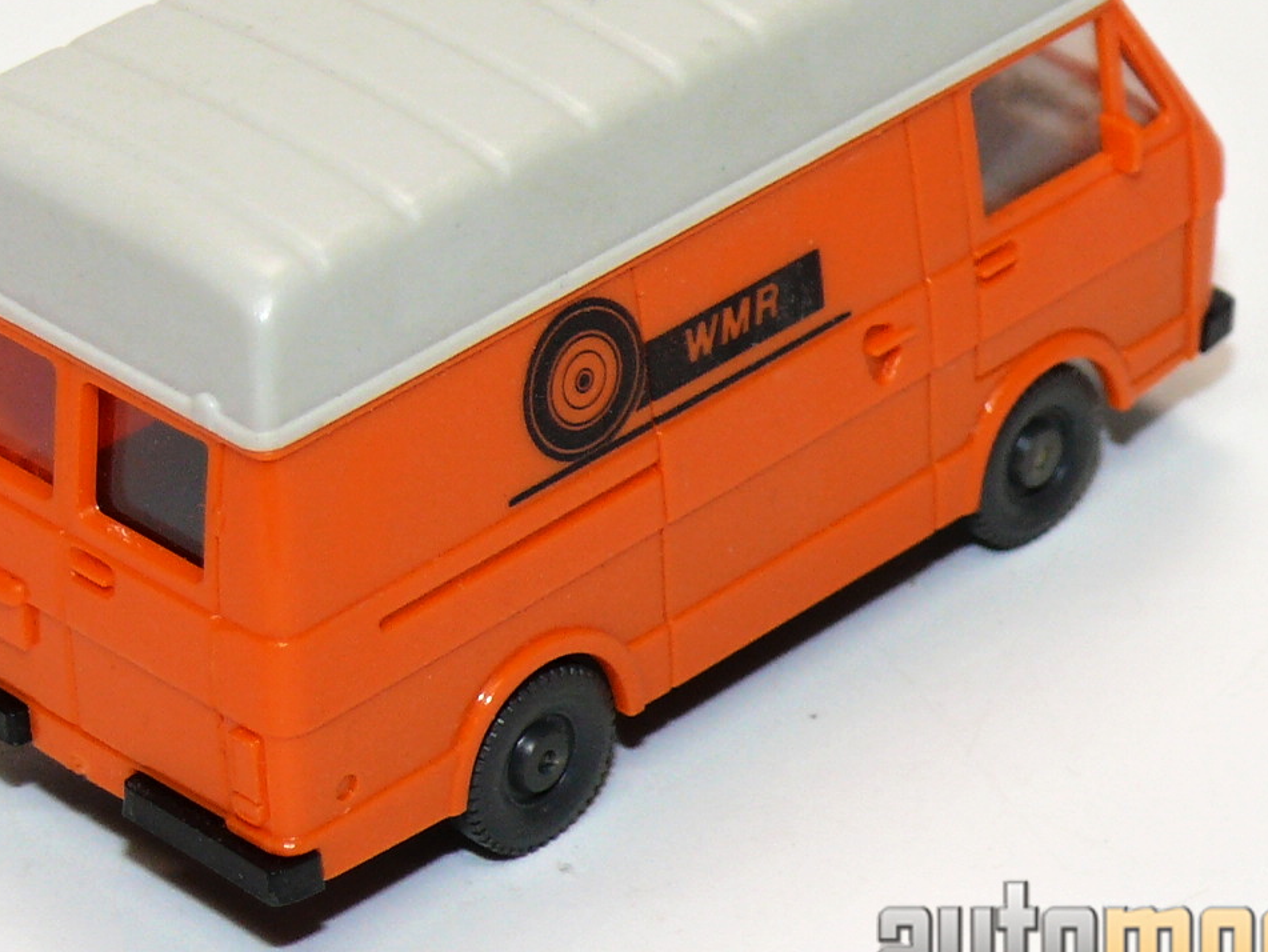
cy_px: 259
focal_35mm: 185
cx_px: 569
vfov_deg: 8.0
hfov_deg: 10.7
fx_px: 6779
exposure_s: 1/30
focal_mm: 14
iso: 100
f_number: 4
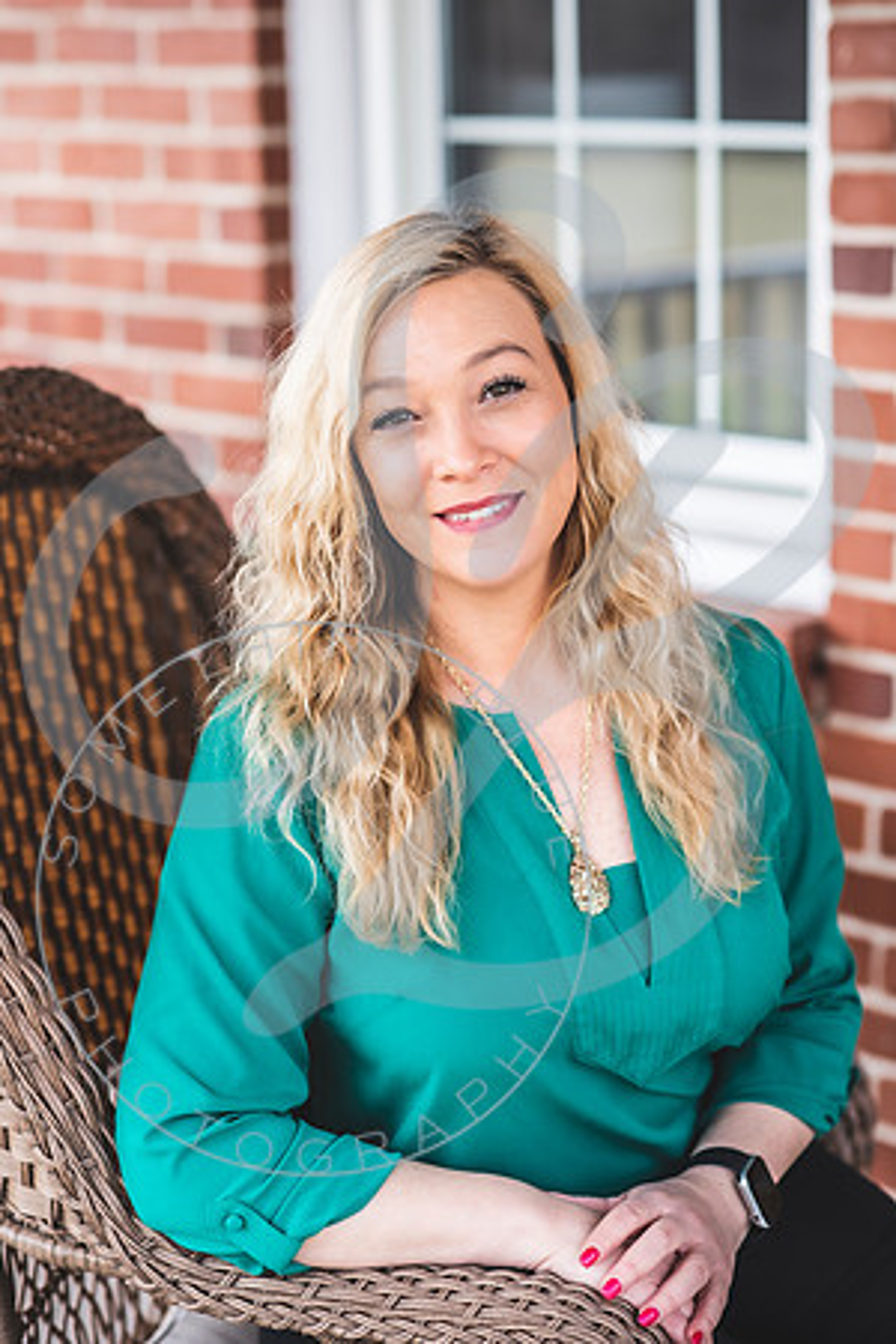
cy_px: 672
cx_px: 448
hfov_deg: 16.1
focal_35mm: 85
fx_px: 3173
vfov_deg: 23.9
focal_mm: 85
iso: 100
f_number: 2.8
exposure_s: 1/160
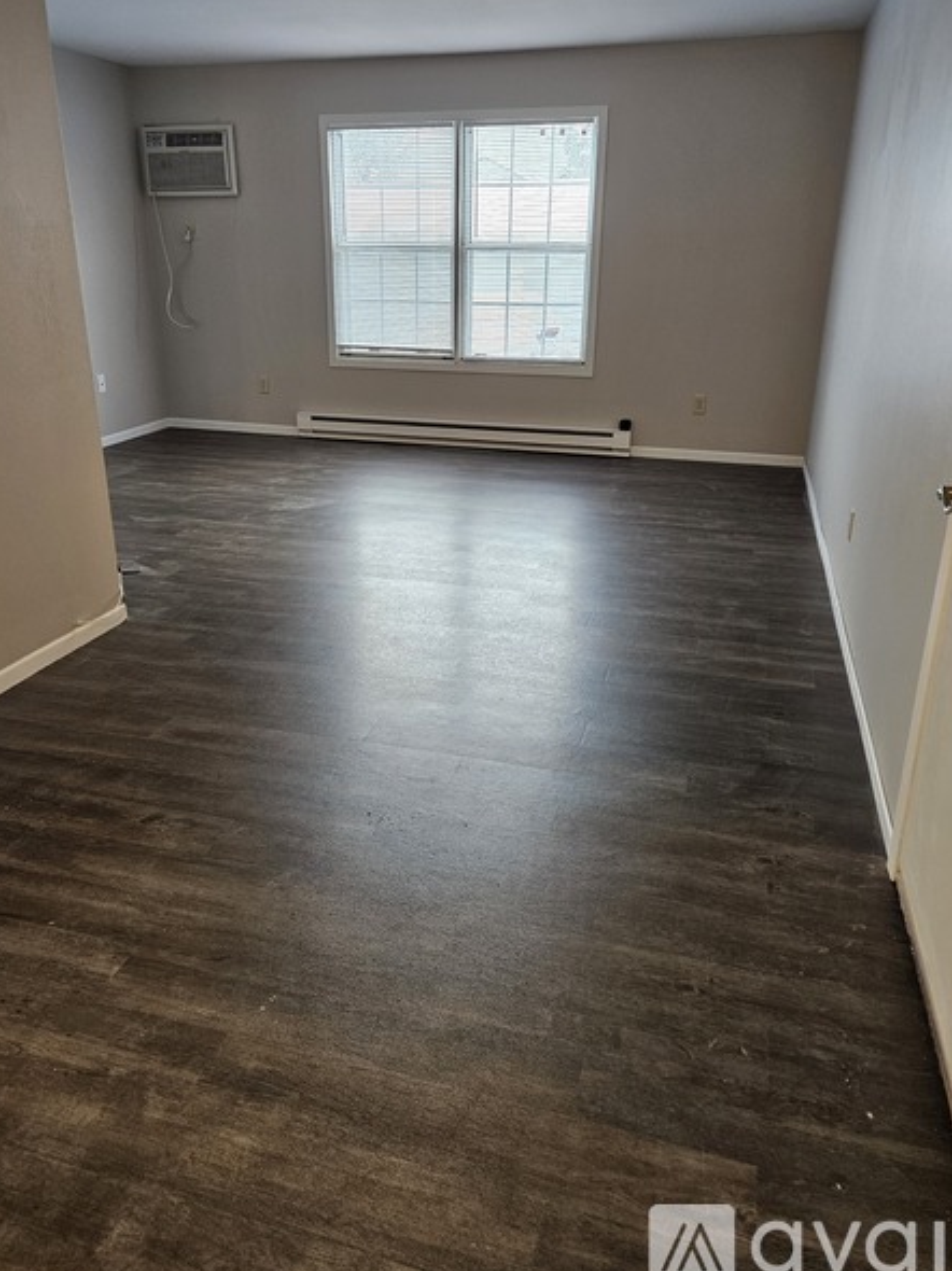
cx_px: 459
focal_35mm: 26
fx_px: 954
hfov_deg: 53.0
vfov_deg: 67.2
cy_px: 572
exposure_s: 1/120
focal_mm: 5.4
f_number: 1.8
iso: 400
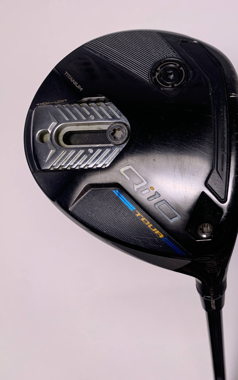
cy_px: 190
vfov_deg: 52.7
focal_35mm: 37
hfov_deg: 31.9
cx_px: 235
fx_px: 384
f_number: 1.8
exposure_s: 1/397
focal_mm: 4.25
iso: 25
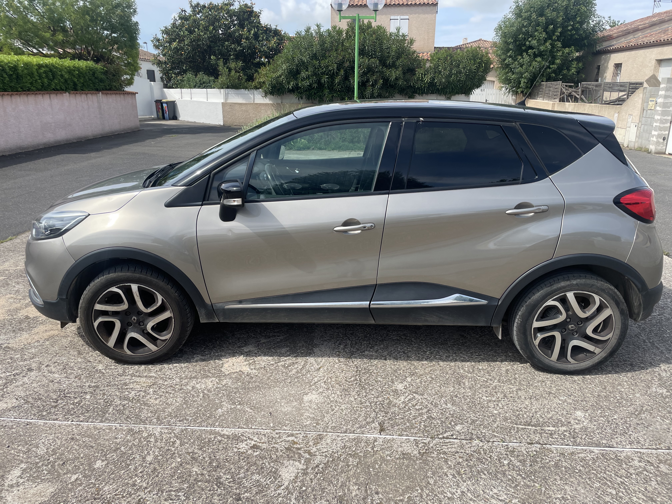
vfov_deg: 53.1
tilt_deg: -17.2
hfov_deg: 67.3
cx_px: 336
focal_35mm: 26
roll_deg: +0.2
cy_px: 252
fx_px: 505
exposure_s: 1/2132
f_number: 1.6
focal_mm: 4.2
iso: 32
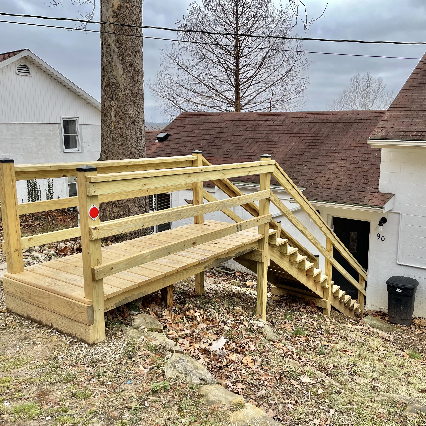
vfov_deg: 52.5
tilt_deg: -11.8
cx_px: 265
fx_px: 432
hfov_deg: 52.0
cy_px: 213
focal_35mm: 31
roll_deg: +0.3
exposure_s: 1/807
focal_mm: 5.1
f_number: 1.6
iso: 32
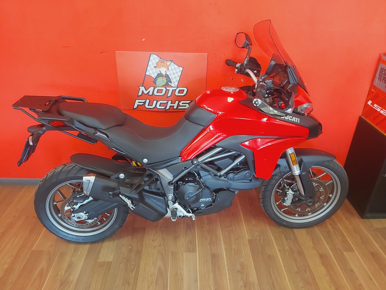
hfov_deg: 67.3
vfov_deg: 53.1
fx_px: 290
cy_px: 145
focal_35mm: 26
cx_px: 193
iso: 250
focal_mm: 3.92
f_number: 1.7
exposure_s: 1/33
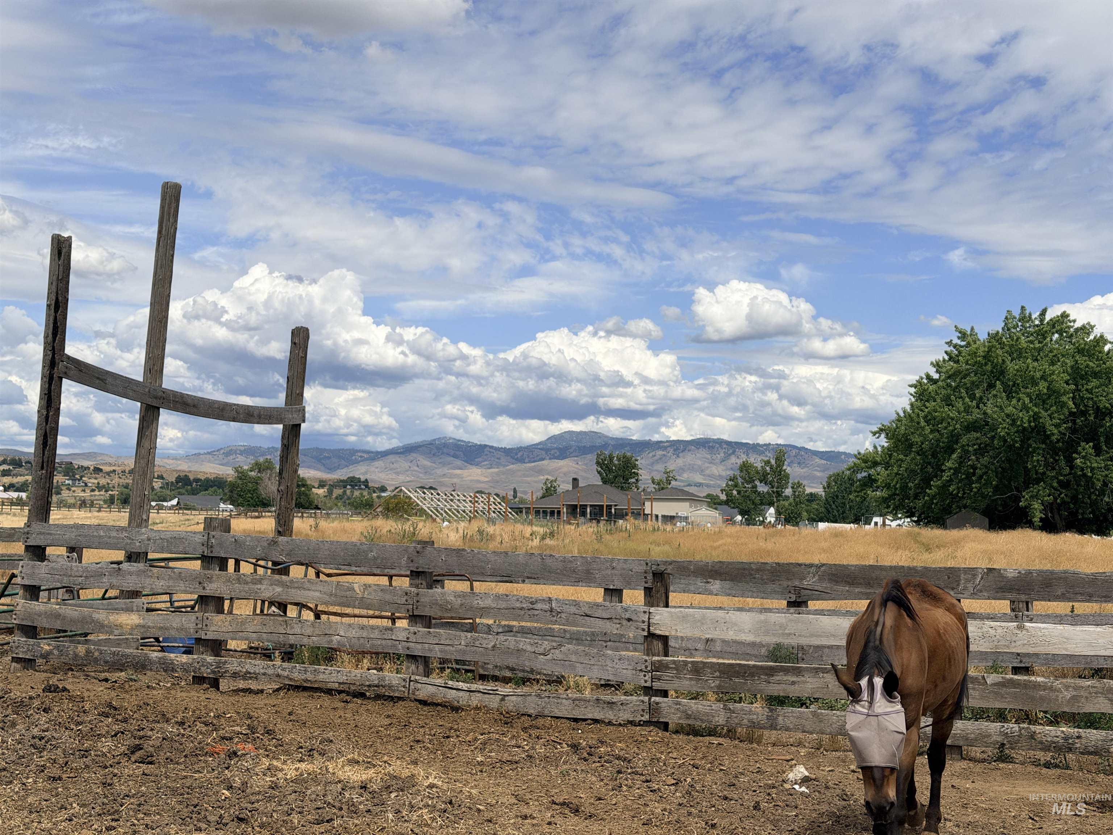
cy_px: 418
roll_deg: -1.1
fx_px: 1543
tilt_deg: +3.3
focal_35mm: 48
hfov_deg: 39.7
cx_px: 556
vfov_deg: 30.3
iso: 64
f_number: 1.78
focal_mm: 6.76
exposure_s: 1/9901
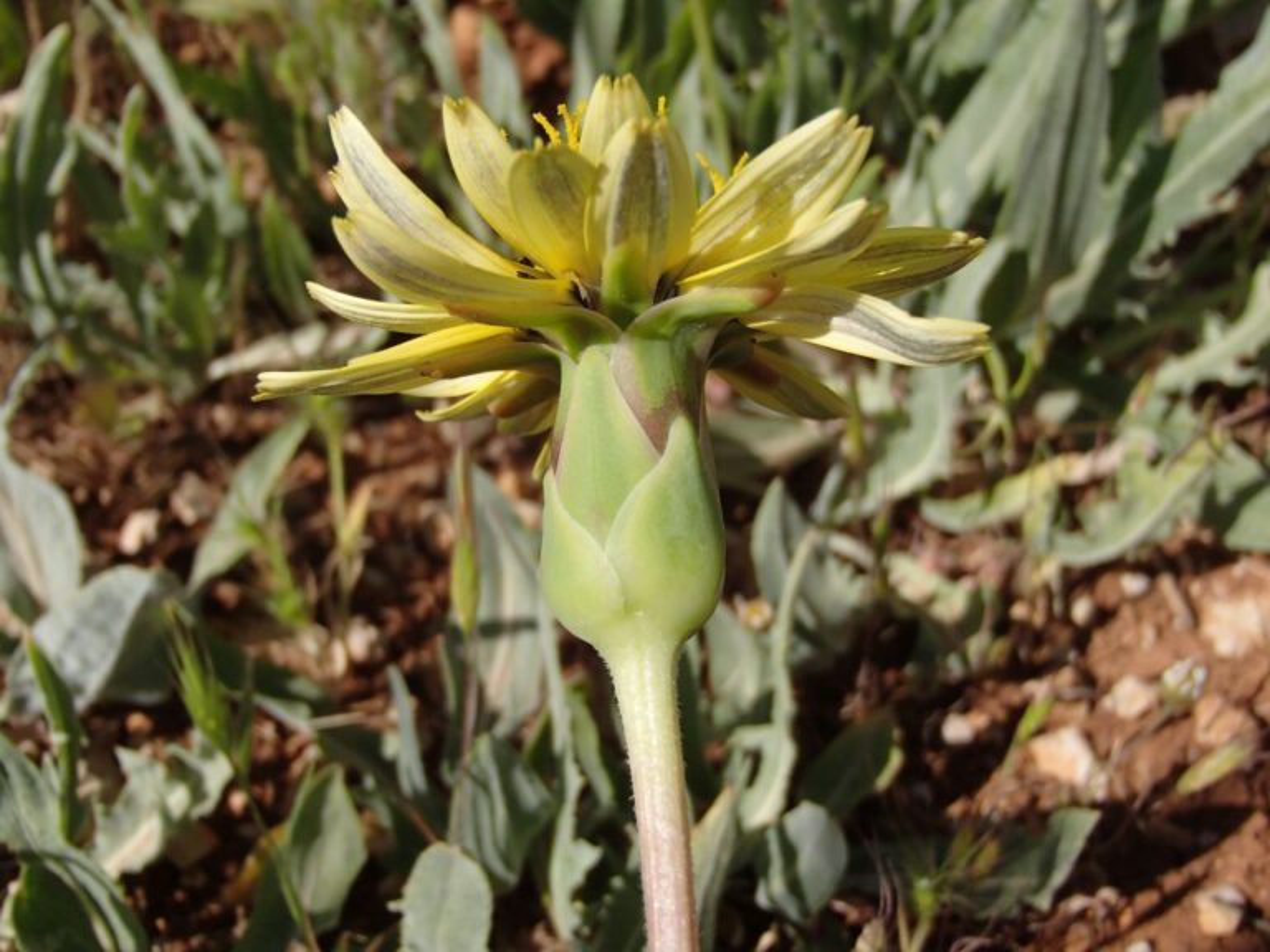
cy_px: 476
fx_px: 1357
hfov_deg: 50.1
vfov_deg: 38.7
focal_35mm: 37
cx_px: 635
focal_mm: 6.64
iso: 100
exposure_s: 1/1000
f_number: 4.7
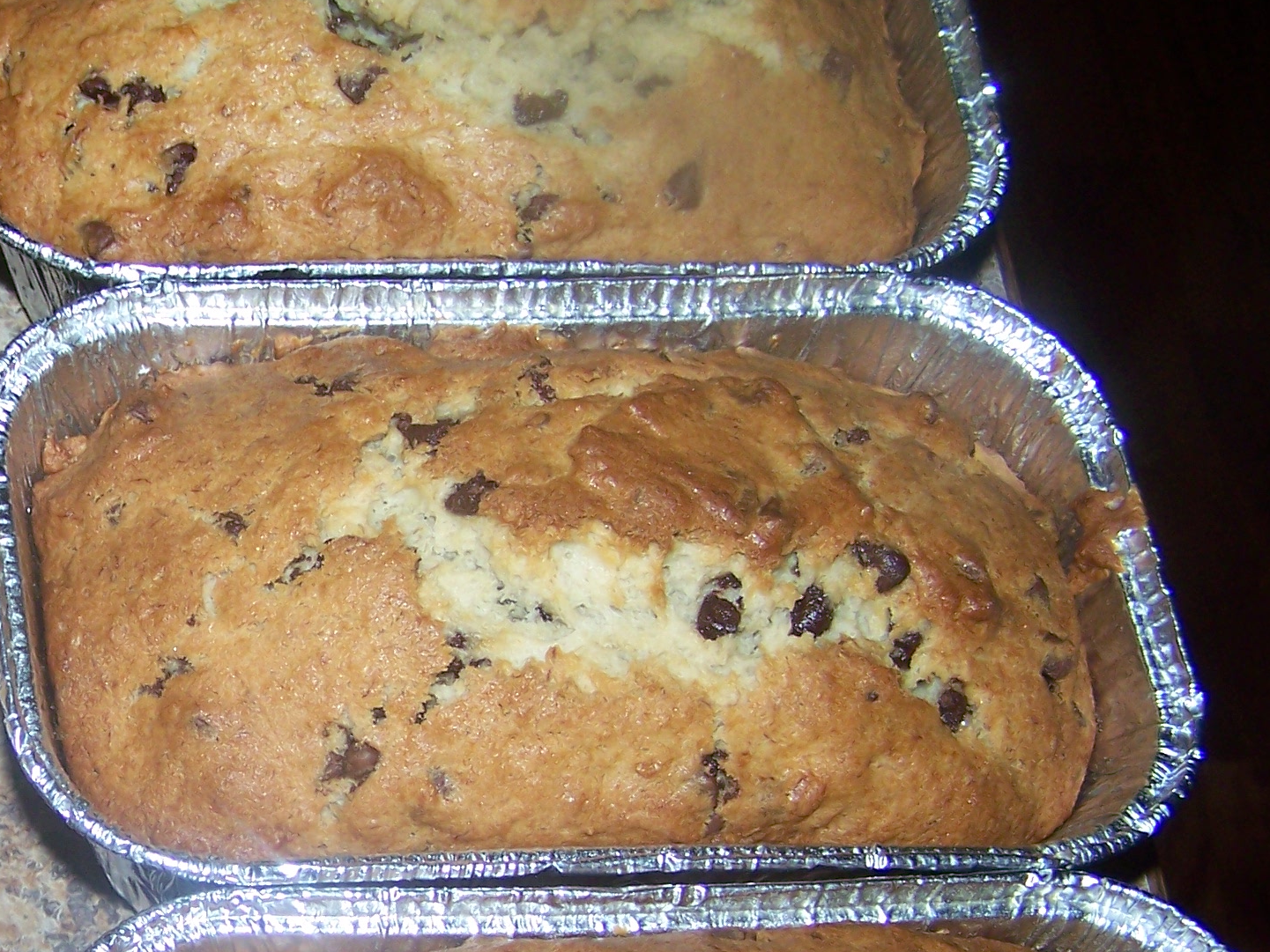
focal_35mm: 81
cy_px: 734
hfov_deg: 23.2
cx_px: 19
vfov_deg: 18.1
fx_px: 2972
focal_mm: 6.3
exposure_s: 1/60
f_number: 2.8
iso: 80
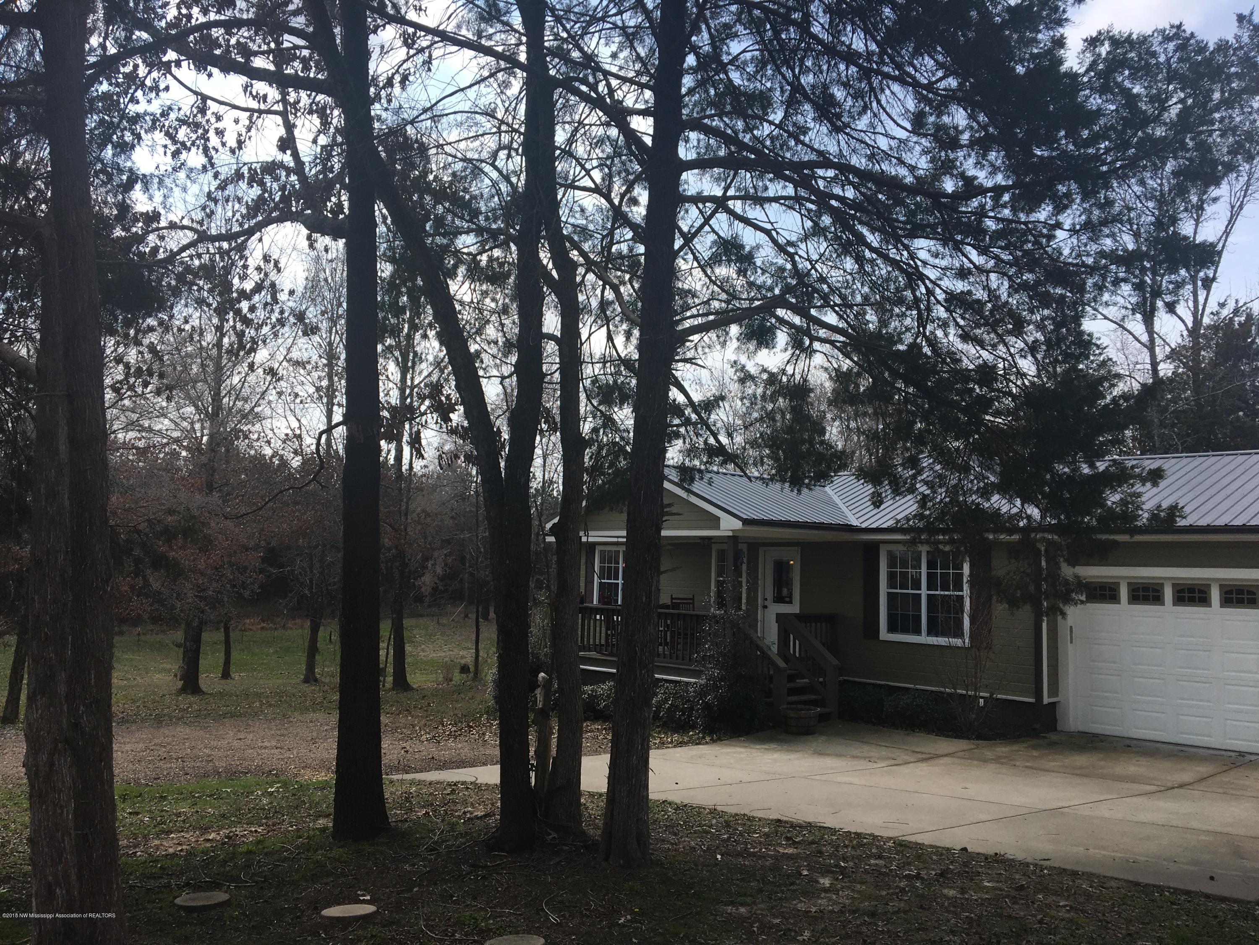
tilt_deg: +5.6
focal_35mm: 29
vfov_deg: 48.2
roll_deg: -1.8
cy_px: 472
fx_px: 1055
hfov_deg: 61.7
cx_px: 630
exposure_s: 1/1451
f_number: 2.2
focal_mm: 4.15
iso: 25
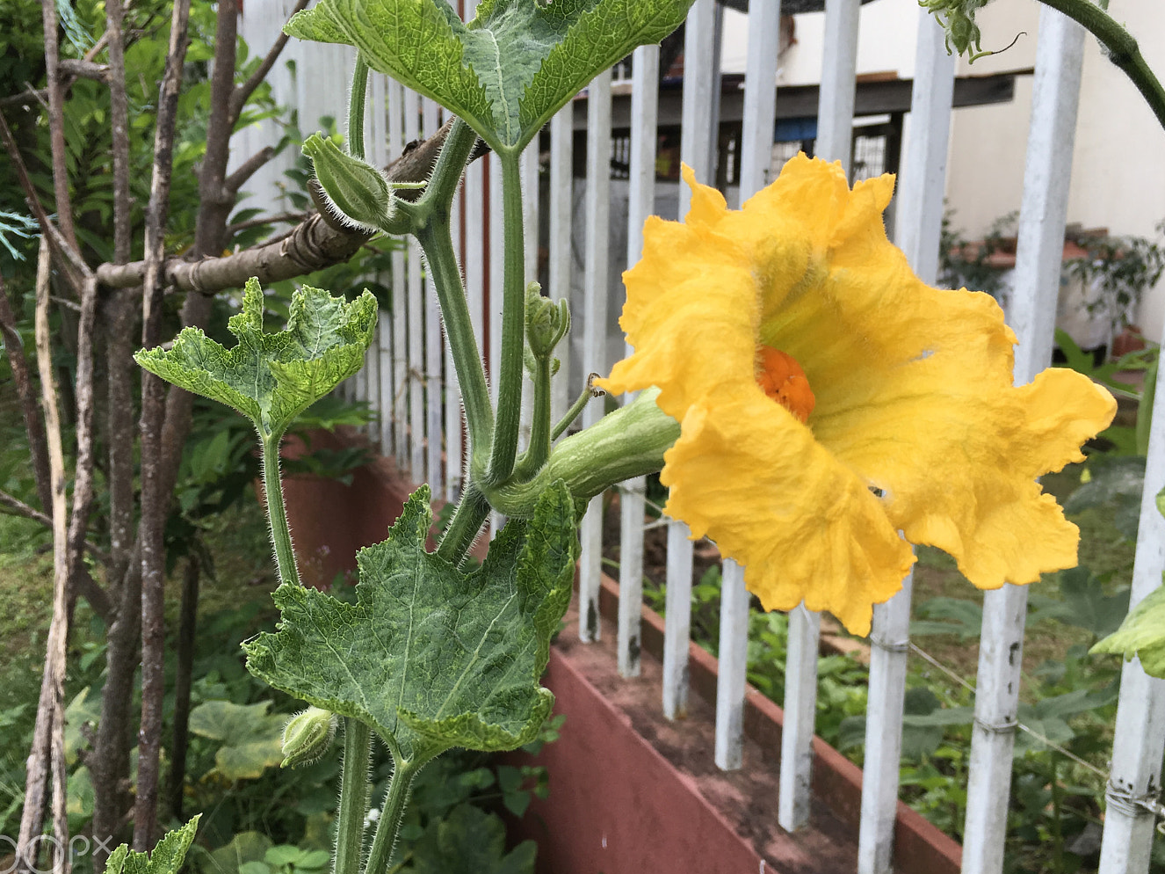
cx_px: 597
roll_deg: -1.1
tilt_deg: -12.0
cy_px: 443
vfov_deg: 40.7
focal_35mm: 35
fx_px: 1178
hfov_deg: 52.6
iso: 25
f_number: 2.2
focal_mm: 4.15
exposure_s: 1/351
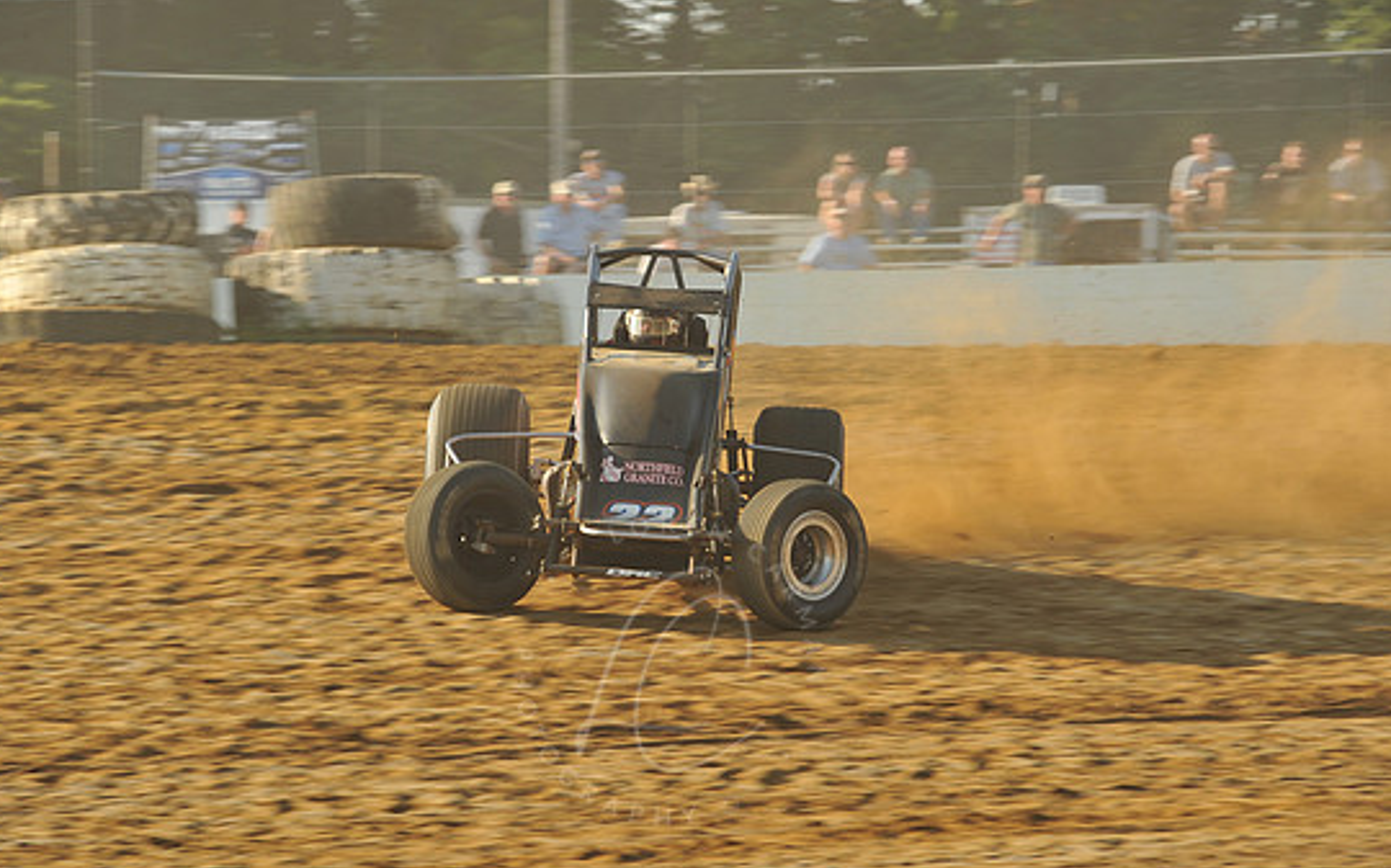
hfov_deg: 10.6
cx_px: 667
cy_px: 433
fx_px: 7465
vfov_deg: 6.7
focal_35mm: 197
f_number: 9
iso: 400
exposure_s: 1/320
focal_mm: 180
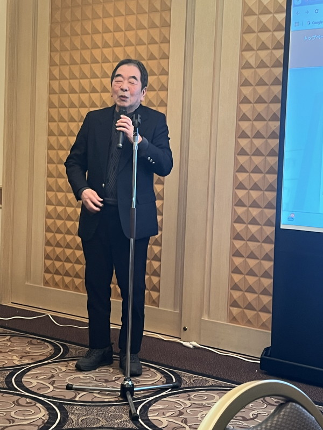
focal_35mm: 59
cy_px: 215
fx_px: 734
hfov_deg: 24.8
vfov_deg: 32.7
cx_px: 162
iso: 160
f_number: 1.6
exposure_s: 1/50
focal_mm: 5.1
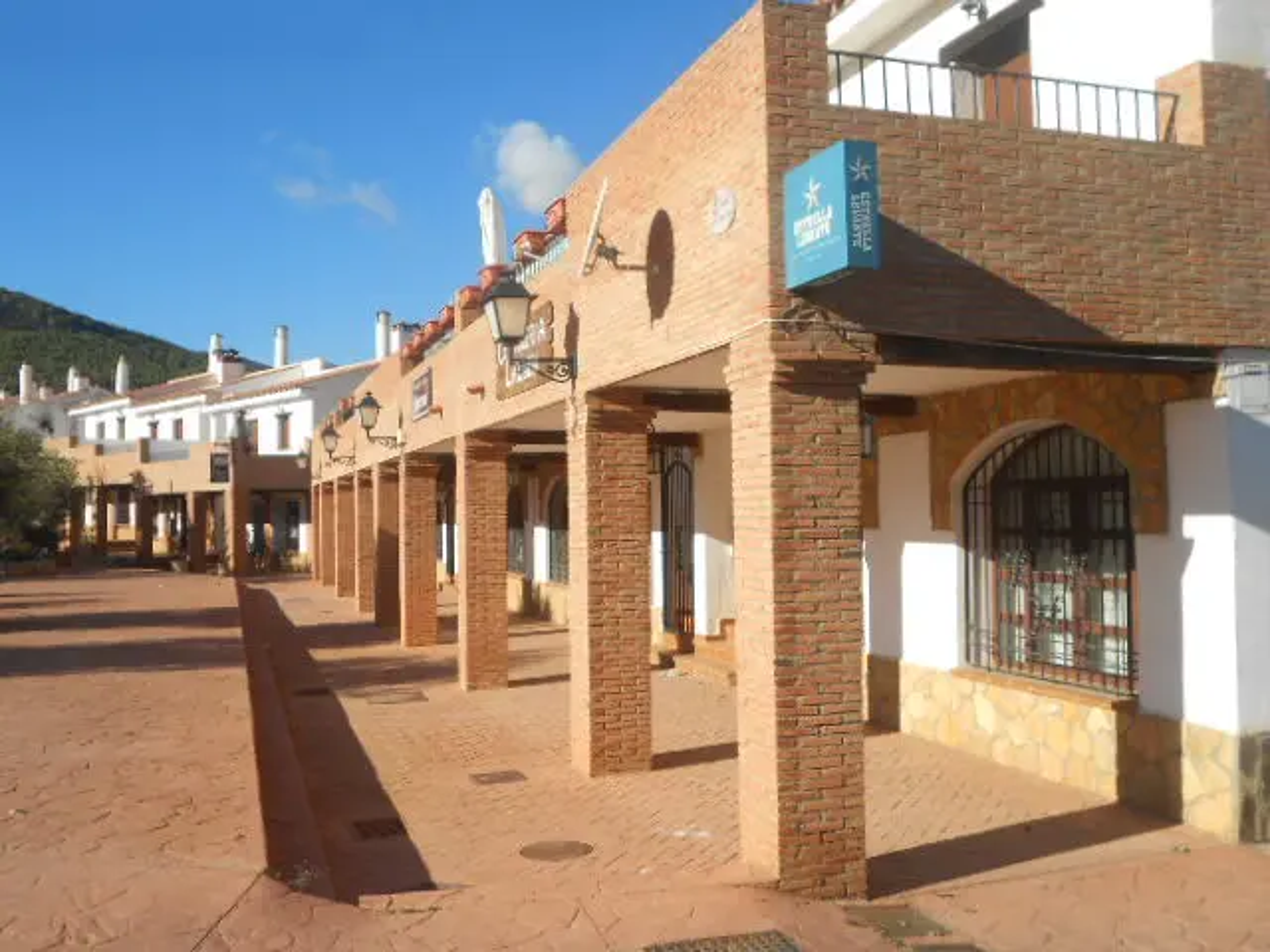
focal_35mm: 32
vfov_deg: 44.2
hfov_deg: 56.8
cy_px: 476
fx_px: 1174
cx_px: 635
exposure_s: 1/800
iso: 80
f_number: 3.6
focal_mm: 5.8
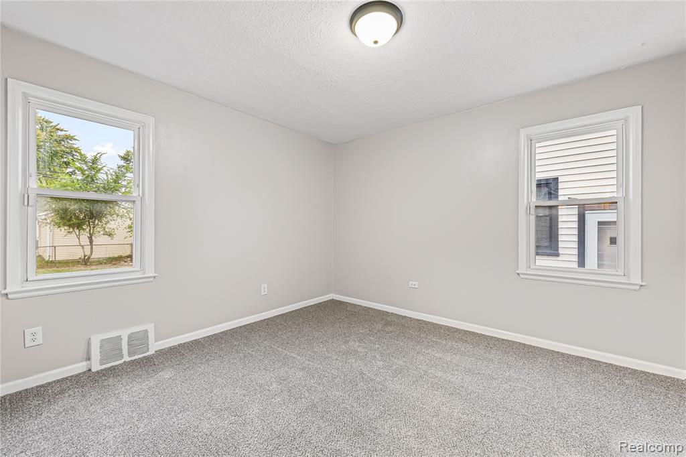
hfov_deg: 104.3
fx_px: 267
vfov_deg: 81.2
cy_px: 228
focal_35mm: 14
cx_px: 343
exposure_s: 1.3
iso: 400
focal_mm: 14
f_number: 10
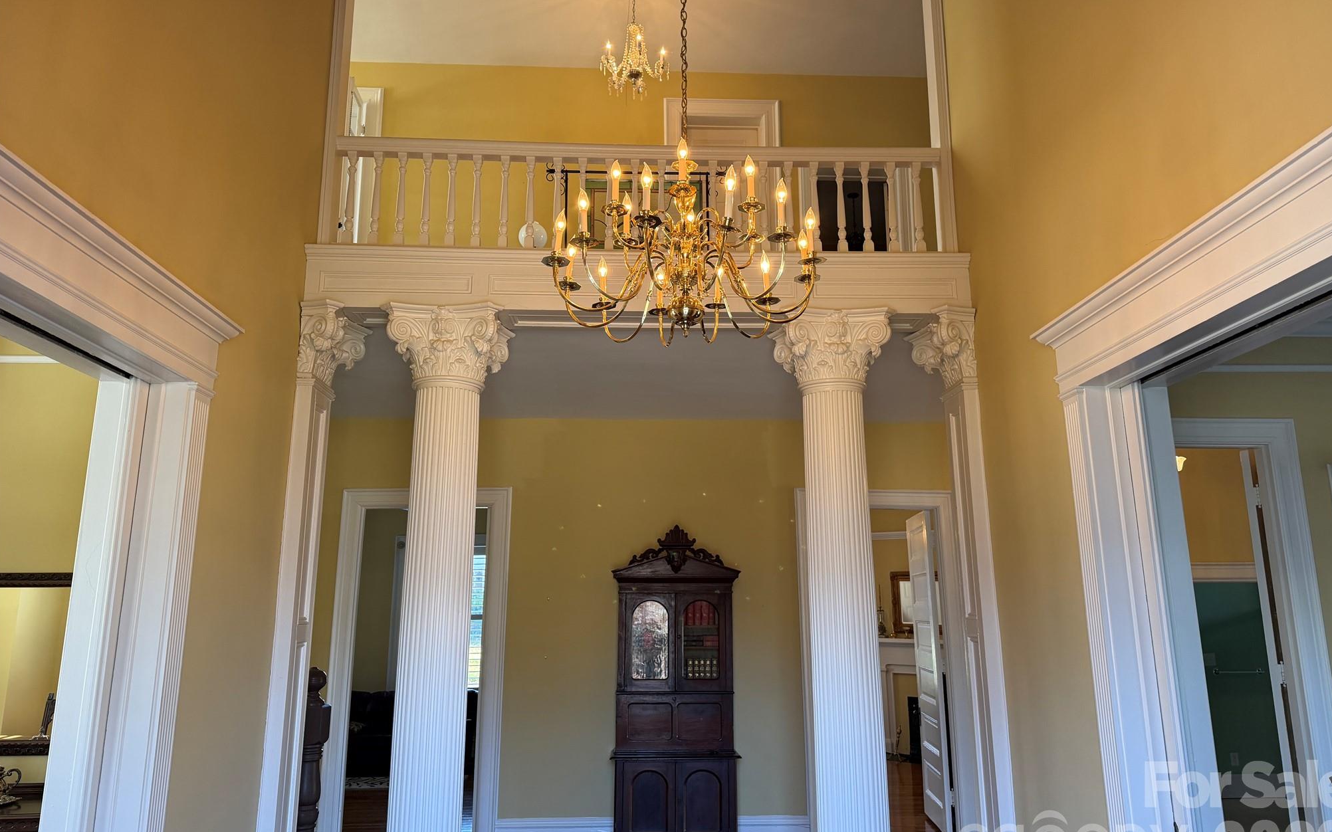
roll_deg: +0.3
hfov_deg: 70.4
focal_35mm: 26
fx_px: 944
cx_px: 676
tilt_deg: +14.2
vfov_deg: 47.5
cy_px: 381
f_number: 1.78
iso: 160
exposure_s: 1/120
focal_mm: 6.76
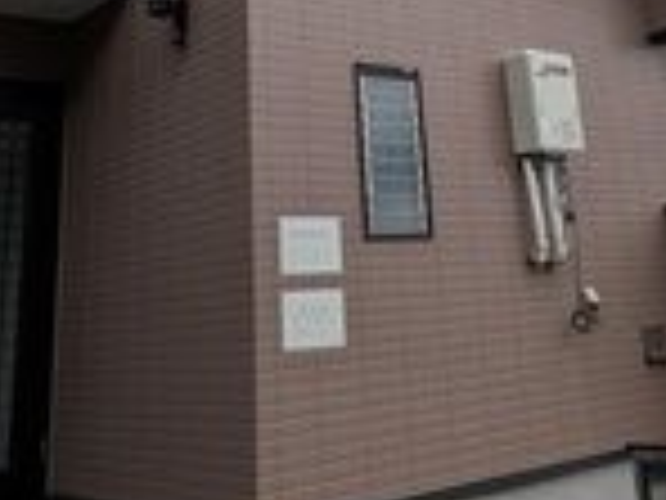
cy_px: -90
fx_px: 1020
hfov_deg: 36.1
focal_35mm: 53
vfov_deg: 25.0
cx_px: 382
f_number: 2.2
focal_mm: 1.85
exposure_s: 1/809
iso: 53
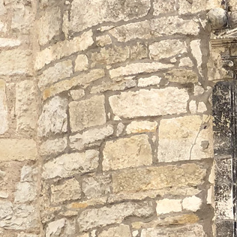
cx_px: 376
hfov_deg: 7.4
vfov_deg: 7.0
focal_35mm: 233
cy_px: 596
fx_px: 1805
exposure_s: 1/211
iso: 16
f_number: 2.4
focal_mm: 6
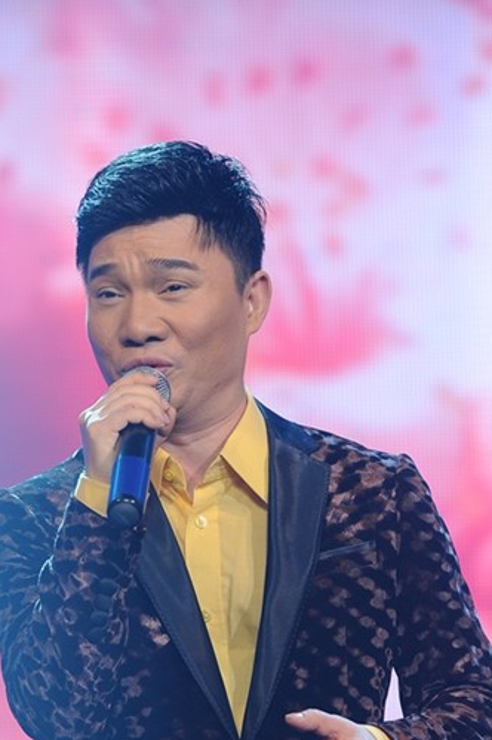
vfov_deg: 8.7
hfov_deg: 5.8
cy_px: 661
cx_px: 188
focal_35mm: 235
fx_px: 4824
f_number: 3.5
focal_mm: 130
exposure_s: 1/200
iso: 800
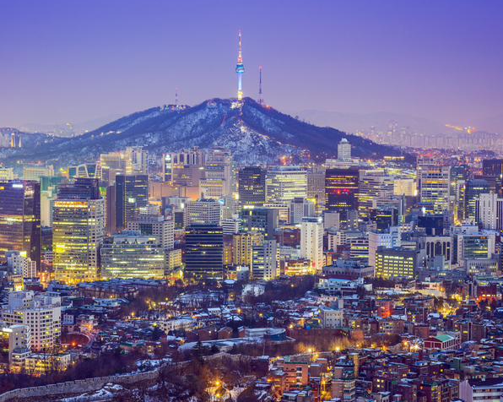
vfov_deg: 15.8
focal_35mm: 97
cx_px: 238
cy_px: 201
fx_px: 1443
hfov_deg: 19.8
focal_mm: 85
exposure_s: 30
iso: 100
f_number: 8
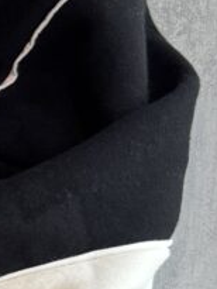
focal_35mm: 187
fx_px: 1561
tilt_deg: -77.5
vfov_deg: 10.3
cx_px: -500
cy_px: 392
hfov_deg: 6.9
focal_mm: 6.76
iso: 64
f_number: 1.78
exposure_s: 1/164
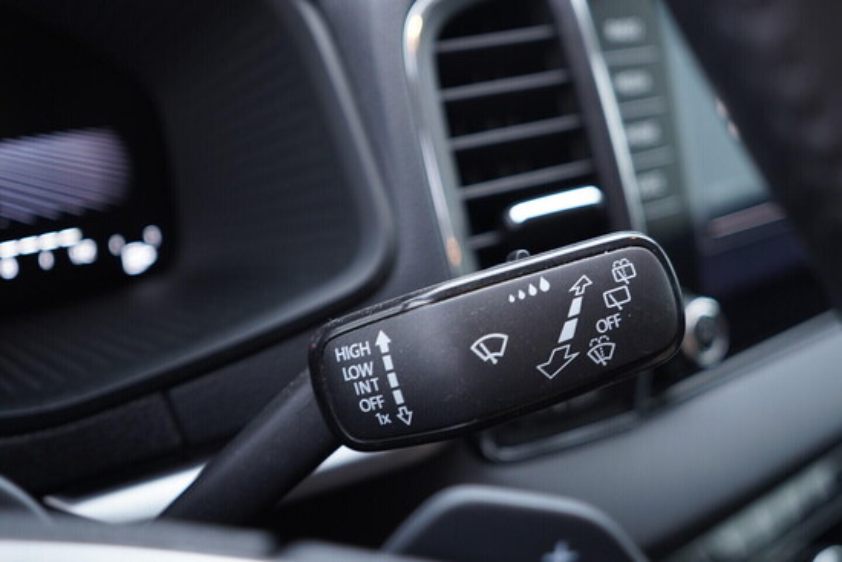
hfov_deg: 53.1
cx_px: 421
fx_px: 842
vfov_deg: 36.9
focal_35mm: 36
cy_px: 281
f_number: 2.8
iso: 320
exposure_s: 1/40
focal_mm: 24
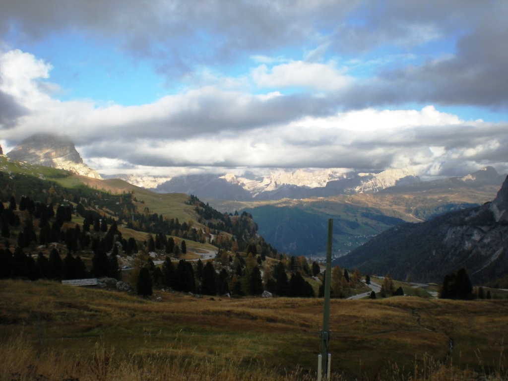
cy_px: 190
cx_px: 254
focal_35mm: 38
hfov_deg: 49.0
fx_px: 558
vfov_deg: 37.7
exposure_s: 1/300
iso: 64
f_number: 4.6
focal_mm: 6.3
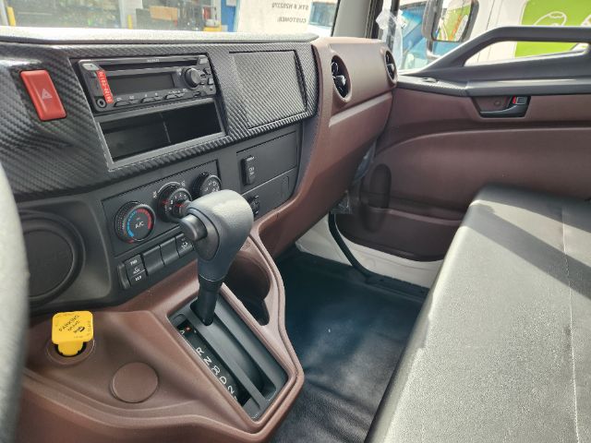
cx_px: 296
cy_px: 222
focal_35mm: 23
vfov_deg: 58.9
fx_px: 393
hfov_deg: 73.9
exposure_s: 1/180
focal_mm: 5.4
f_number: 1.8
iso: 40
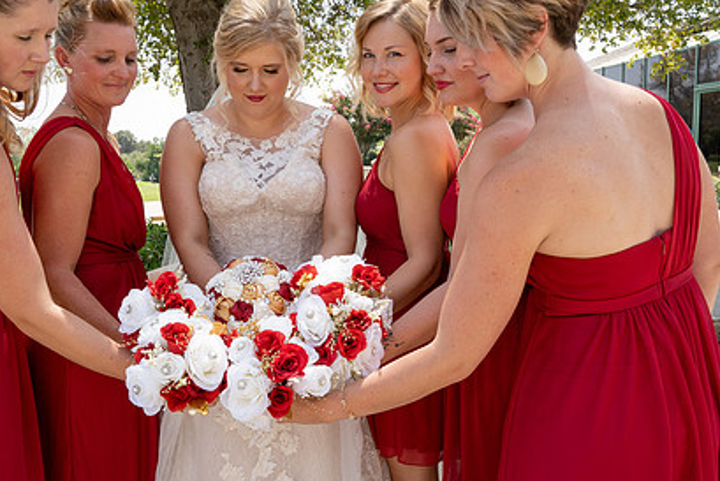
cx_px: 301
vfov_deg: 38.7
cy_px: 293
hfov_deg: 55.5
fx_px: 680
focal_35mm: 34
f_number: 10
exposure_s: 1/200
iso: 500
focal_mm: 24
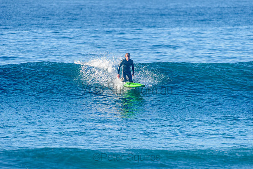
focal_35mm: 500
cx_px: 126
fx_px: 3515
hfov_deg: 4.1
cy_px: 84
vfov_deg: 2.8
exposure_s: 1/2000
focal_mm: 500
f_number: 5.6
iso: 450
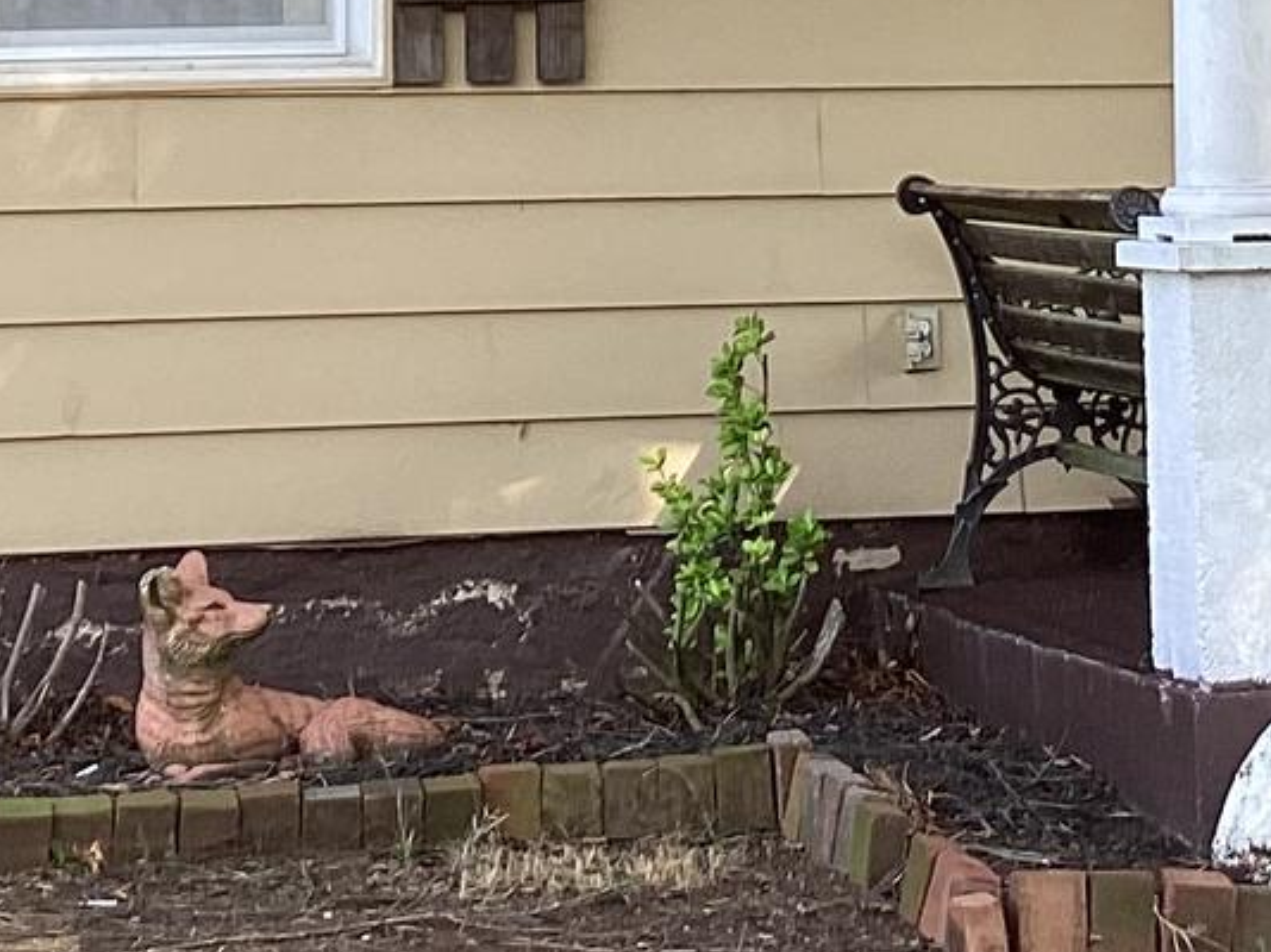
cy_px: -495
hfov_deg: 16.5
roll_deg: -1.0
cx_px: 890
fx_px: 4367
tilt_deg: +5.8
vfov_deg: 11.9
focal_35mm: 119
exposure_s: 1/120
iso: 25
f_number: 2.4
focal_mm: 3.3
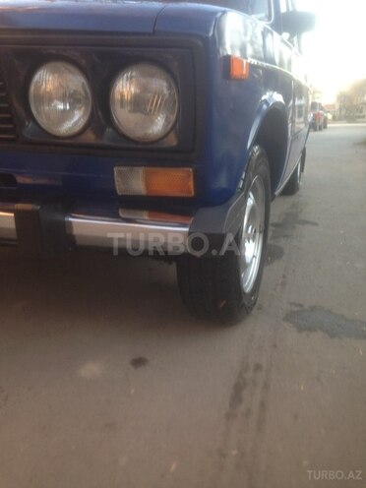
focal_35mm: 33
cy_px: 244
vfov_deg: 55.4
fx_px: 465
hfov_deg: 42.9
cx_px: 183
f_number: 2.4
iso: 50
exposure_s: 1/60
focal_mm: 4.12
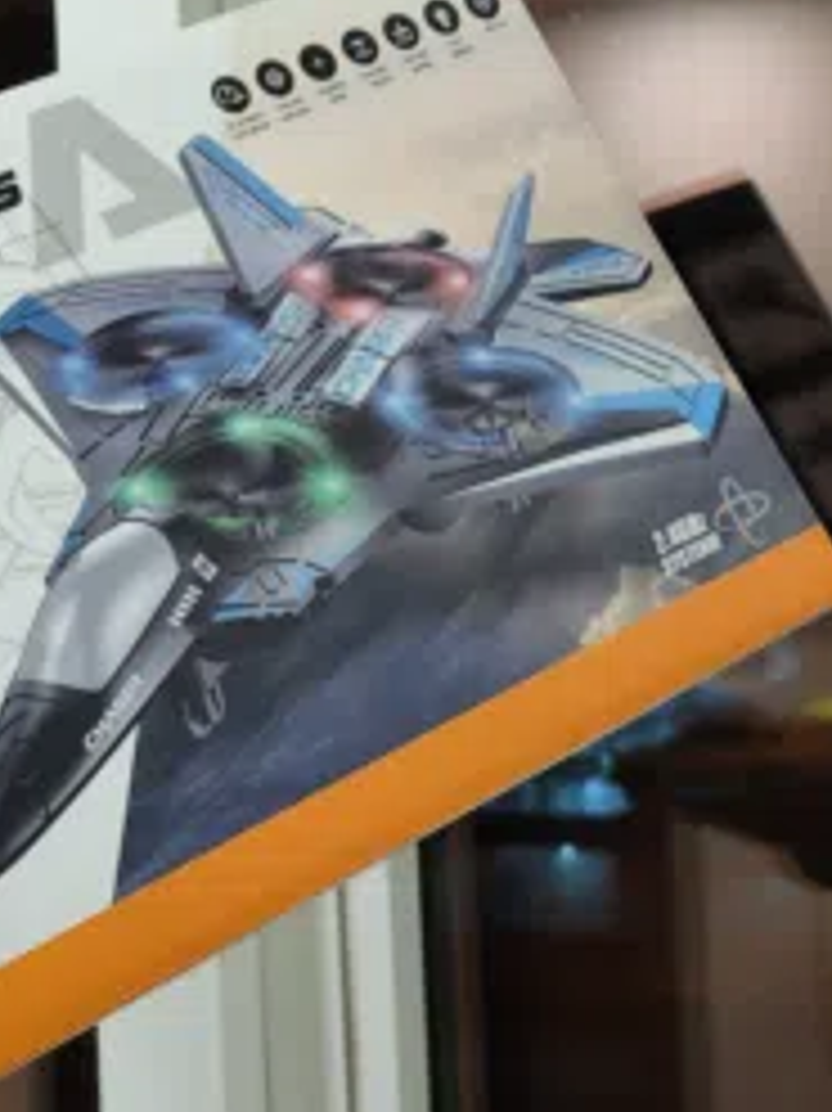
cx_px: 162
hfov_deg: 18.0
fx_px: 2598
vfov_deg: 24.1
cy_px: 428
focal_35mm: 81
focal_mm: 7.1
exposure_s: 1/50
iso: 813
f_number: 2
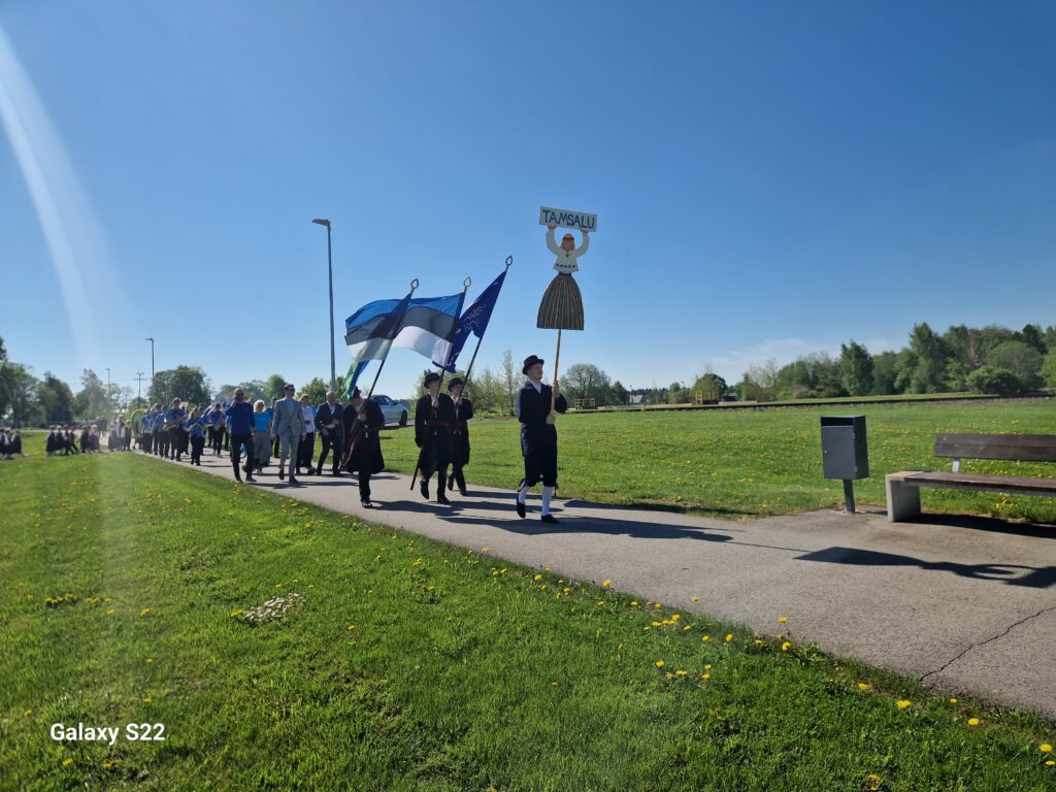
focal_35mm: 23
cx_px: 528
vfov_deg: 58.9
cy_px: 396
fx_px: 702
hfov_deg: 73.9
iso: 50
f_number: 1.8
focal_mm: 5.4
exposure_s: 1/3616
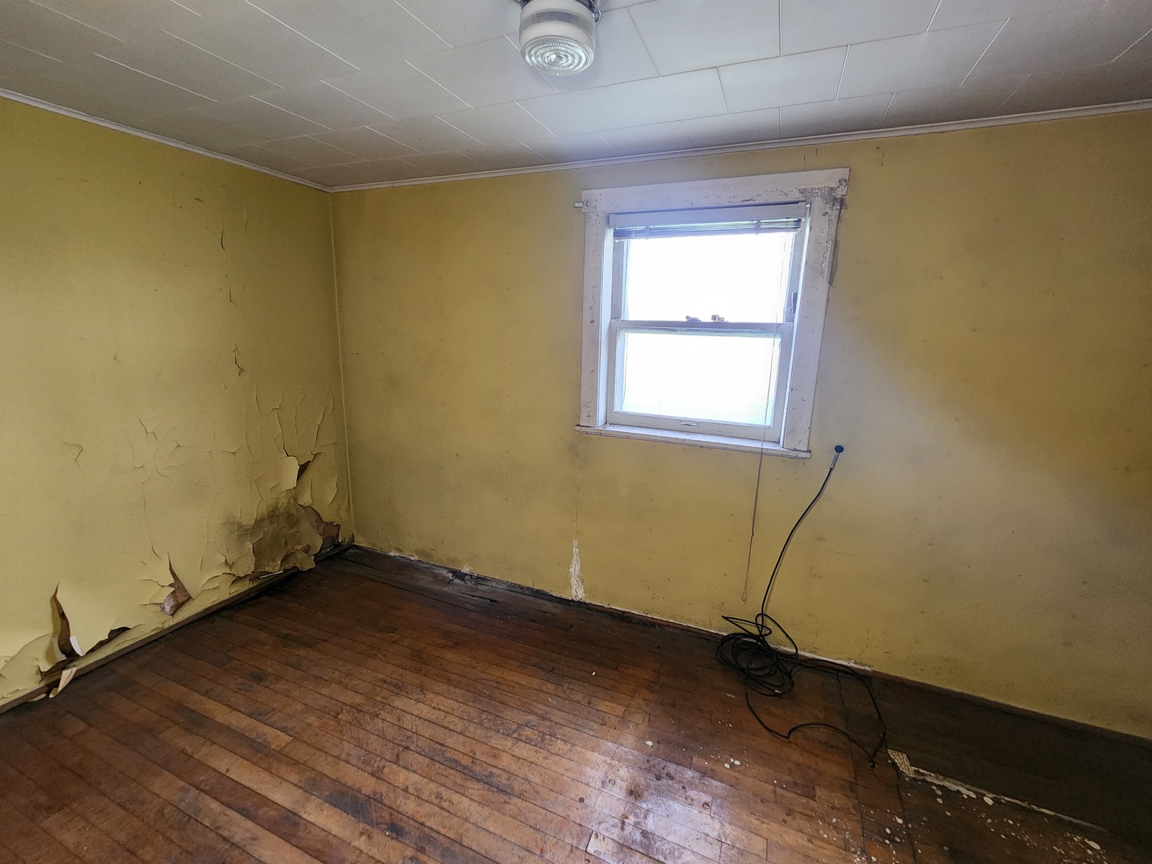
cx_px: 576
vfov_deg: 89.9
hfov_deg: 106.2
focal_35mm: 13
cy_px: 432
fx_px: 433
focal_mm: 2.2
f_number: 2.2
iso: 320
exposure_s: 1/40
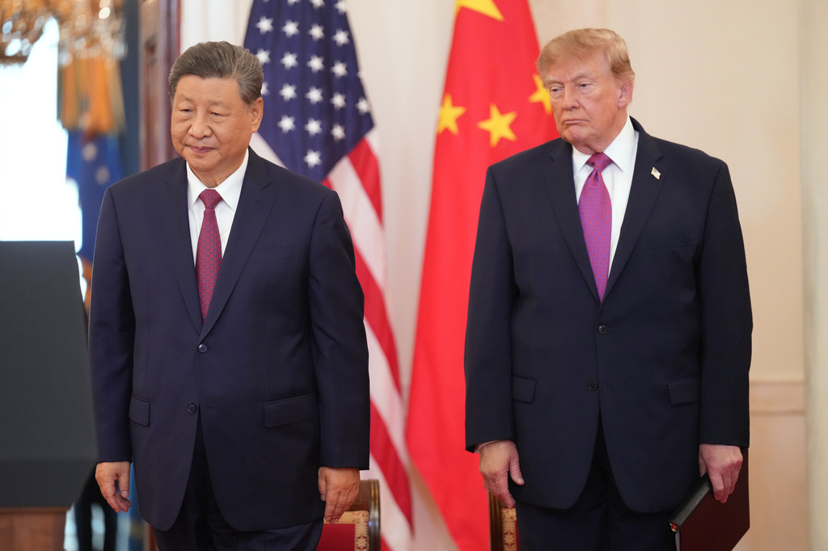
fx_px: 3840
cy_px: 276
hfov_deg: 12.3
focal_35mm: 167
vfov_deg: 8.2
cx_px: 414
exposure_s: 1/250
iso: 5000
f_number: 2.8
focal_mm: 167
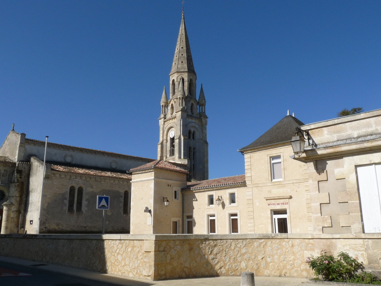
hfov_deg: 56.8
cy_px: 143
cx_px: 190
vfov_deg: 44.2
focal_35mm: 32
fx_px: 352
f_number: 7.1
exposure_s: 1/400
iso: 100
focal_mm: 4.8
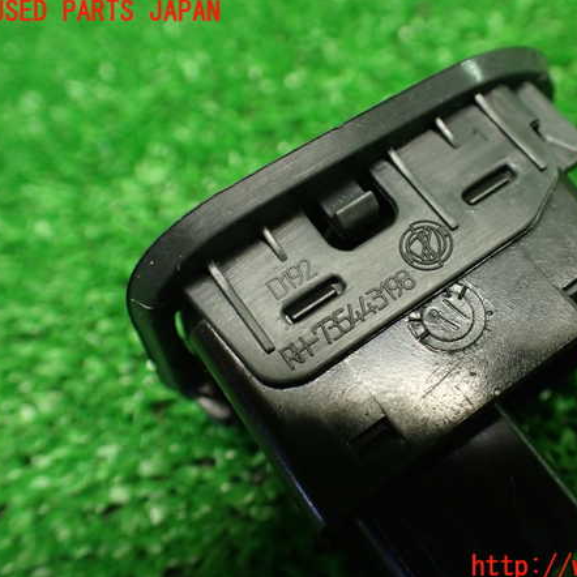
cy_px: 290
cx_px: 375
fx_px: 679
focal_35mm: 36
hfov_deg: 45.5
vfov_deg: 46.0
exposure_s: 1/80
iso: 800
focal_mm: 5.4
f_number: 2.3
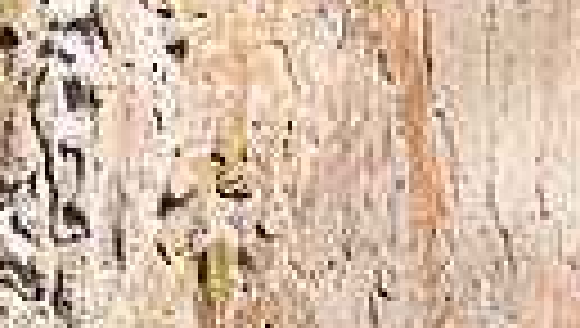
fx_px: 26722
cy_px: 929
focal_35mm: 1735
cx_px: 1039
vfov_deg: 0.7
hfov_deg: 1.2
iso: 200
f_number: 9
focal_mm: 150
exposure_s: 1/125
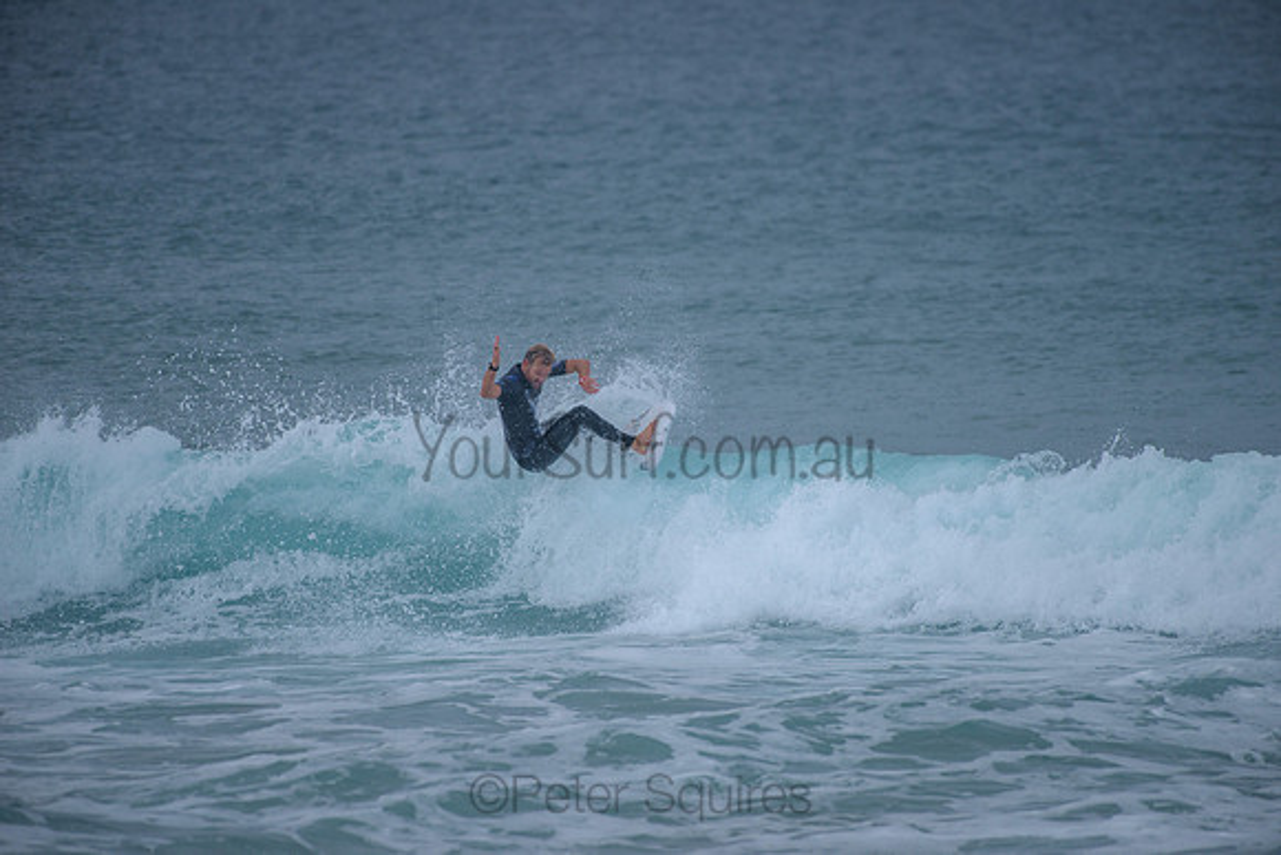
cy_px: 428
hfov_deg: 4.1
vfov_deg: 2.8
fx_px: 17795
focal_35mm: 500
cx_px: 640
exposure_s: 1/2000
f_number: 5.6
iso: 360
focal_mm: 500
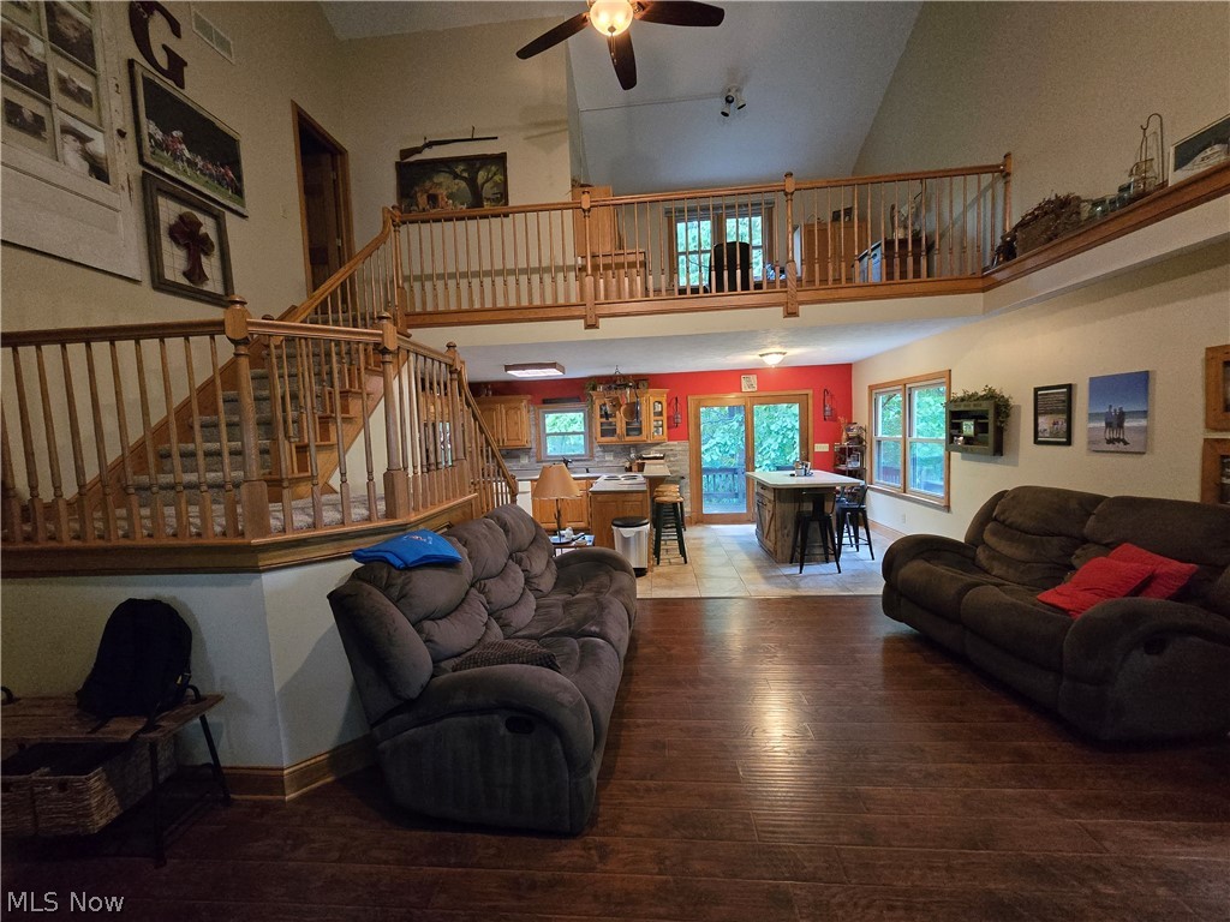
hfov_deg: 106.2
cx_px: 615
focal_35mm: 13
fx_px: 462
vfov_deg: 89.9
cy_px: 461
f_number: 2.2
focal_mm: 2.2
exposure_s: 1/60
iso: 1000
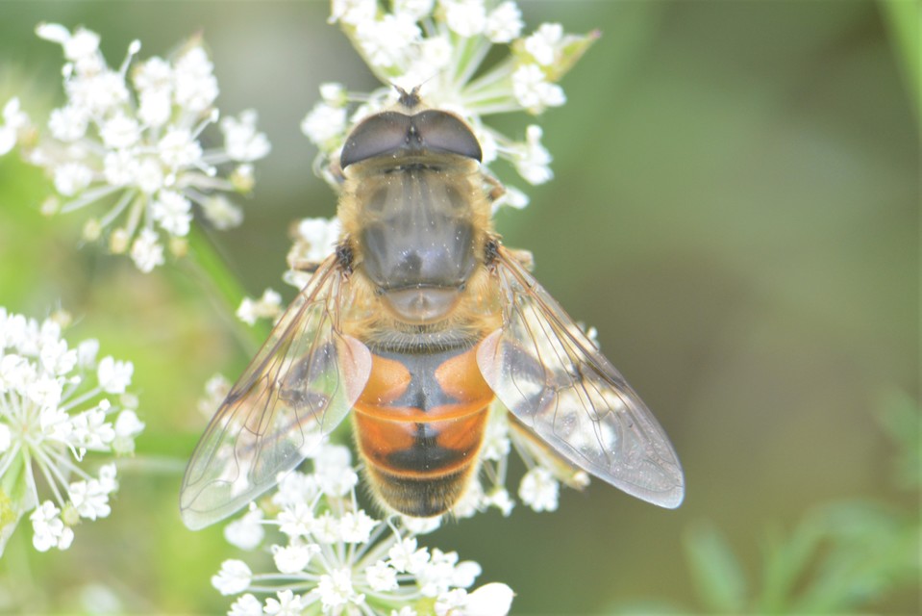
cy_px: 308
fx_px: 10759
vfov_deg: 3.3
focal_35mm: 420
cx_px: 461
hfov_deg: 4.9
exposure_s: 1/125
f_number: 7.1
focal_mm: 280
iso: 400
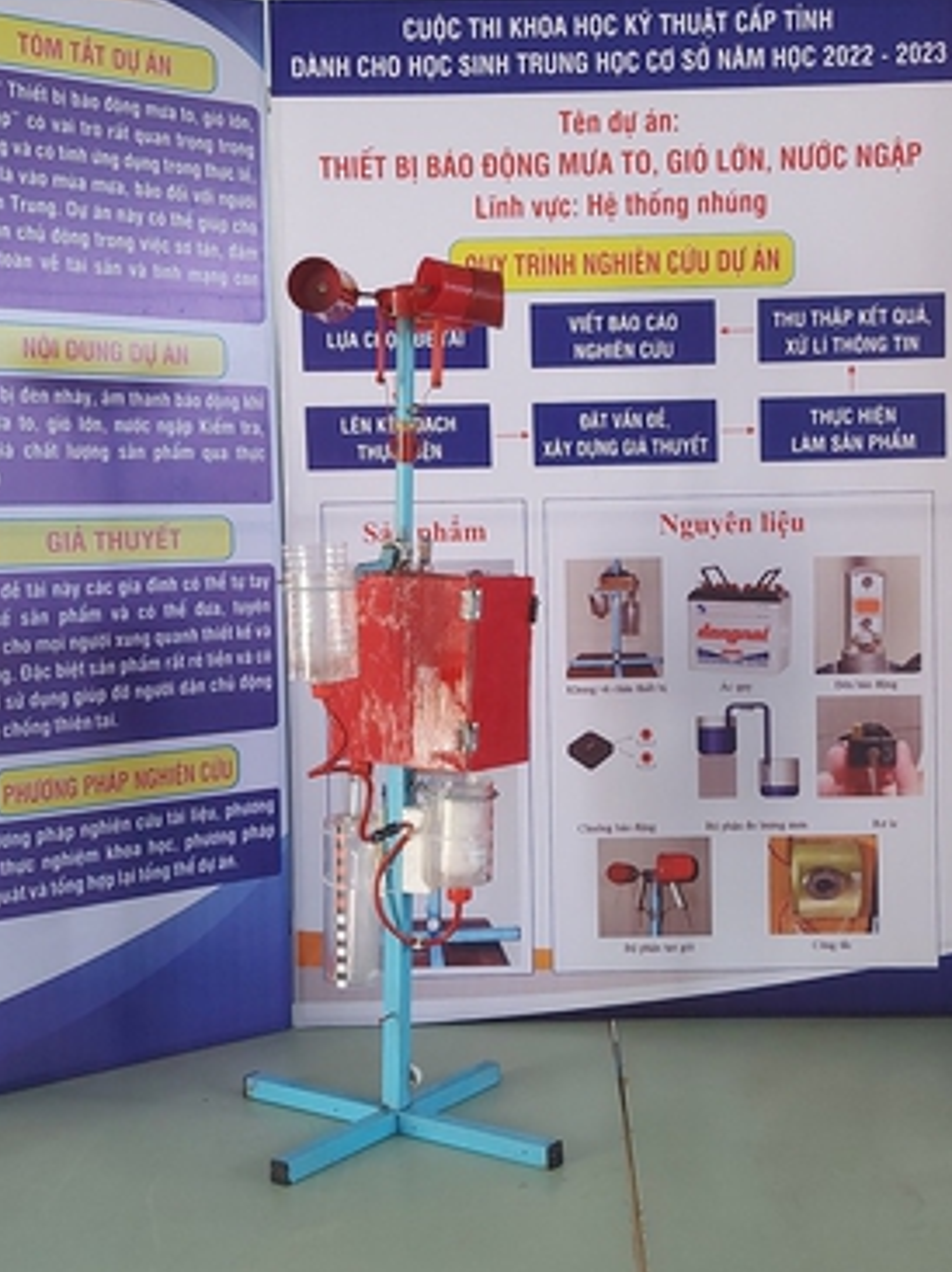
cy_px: 721
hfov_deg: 49.7
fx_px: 1028
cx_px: 459
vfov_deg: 63.2
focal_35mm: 28
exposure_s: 1/60
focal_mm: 5.23
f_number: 1.8
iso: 125
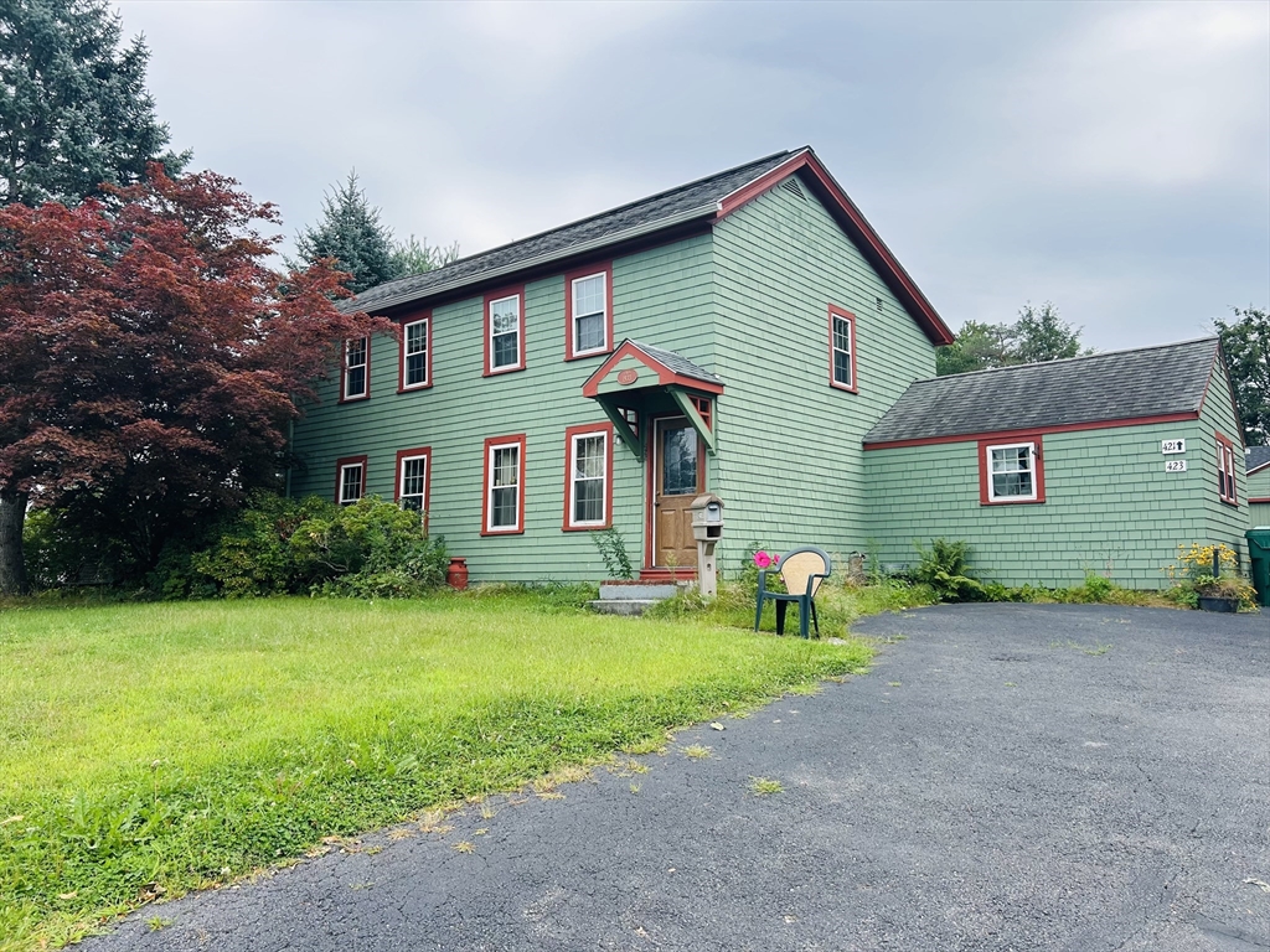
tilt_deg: +4.4
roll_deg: +0.1
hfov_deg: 67.3
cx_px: 635
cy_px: 476
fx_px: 954
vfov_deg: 53.1
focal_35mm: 26
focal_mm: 5.7
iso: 50
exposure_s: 1/2404
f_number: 1.5
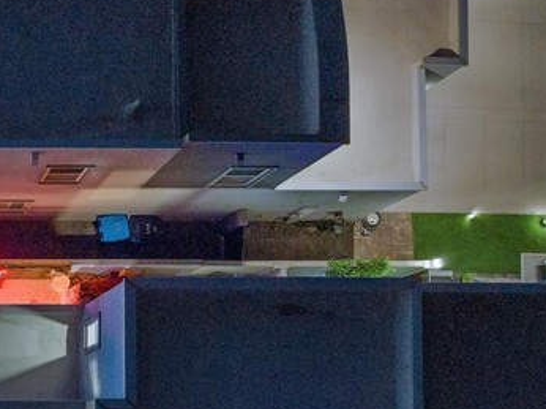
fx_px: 1119
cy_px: 455
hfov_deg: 24.5
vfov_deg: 19.8
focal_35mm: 71
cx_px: -129
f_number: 2.8
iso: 1440
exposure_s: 1/8
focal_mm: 12.29
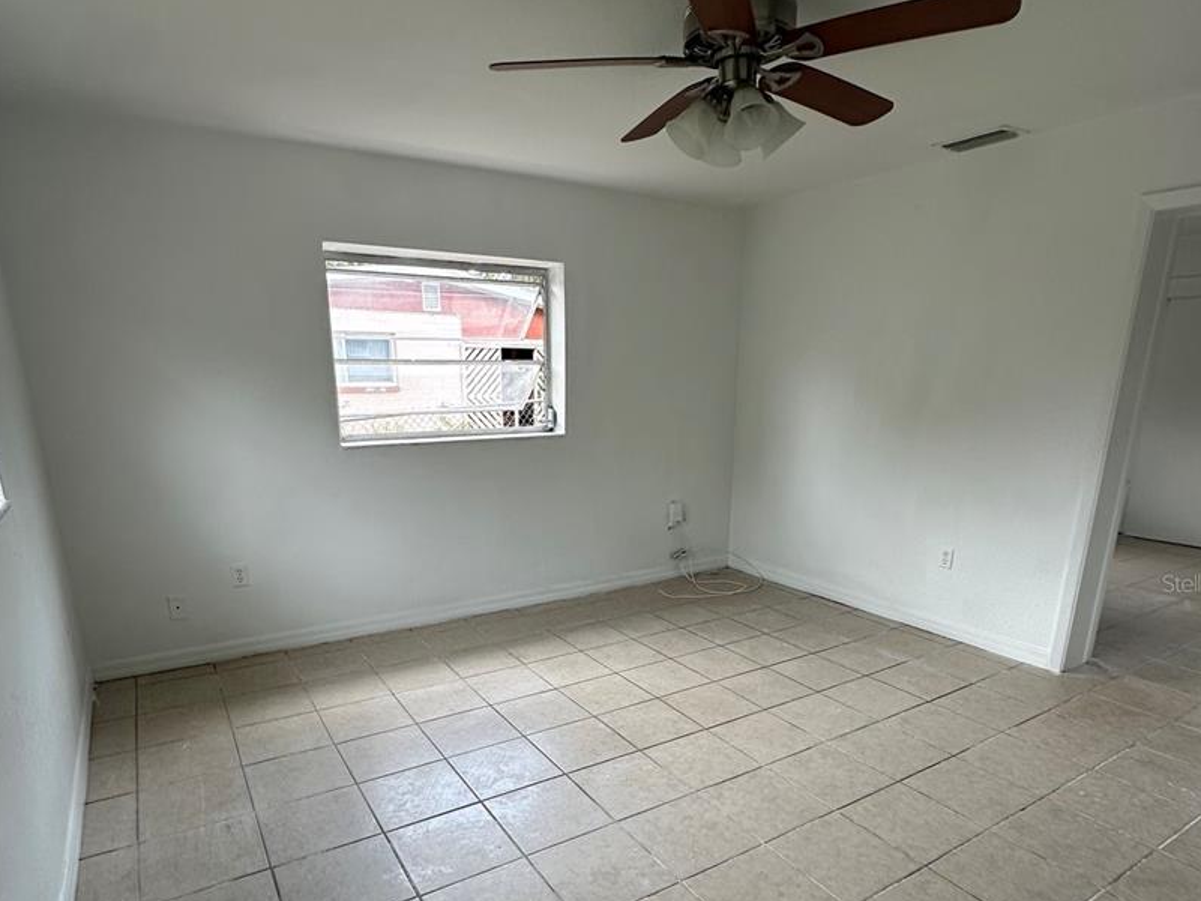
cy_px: 583
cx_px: 593
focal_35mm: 21
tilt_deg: -16.1
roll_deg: -1.9
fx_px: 729
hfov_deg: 79.0
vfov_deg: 62.2
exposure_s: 1/172
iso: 40
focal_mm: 2.22
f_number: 2.2
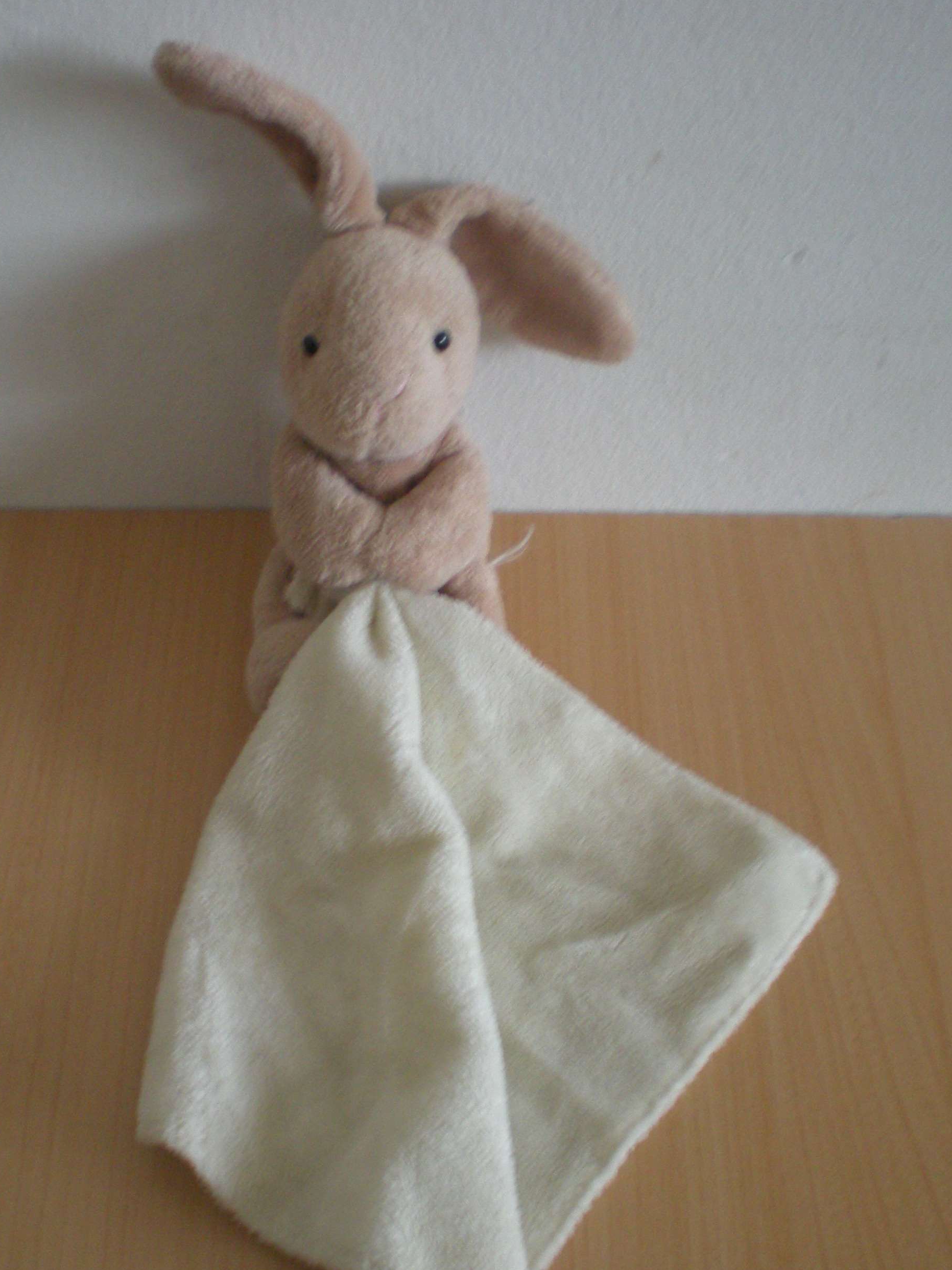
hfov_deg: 28.5
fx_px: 1870
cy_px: 733
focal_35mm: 51
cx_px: 390
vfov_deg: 37.4
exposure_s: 1/18.2
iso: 200
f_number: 3.1
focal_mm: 6.3
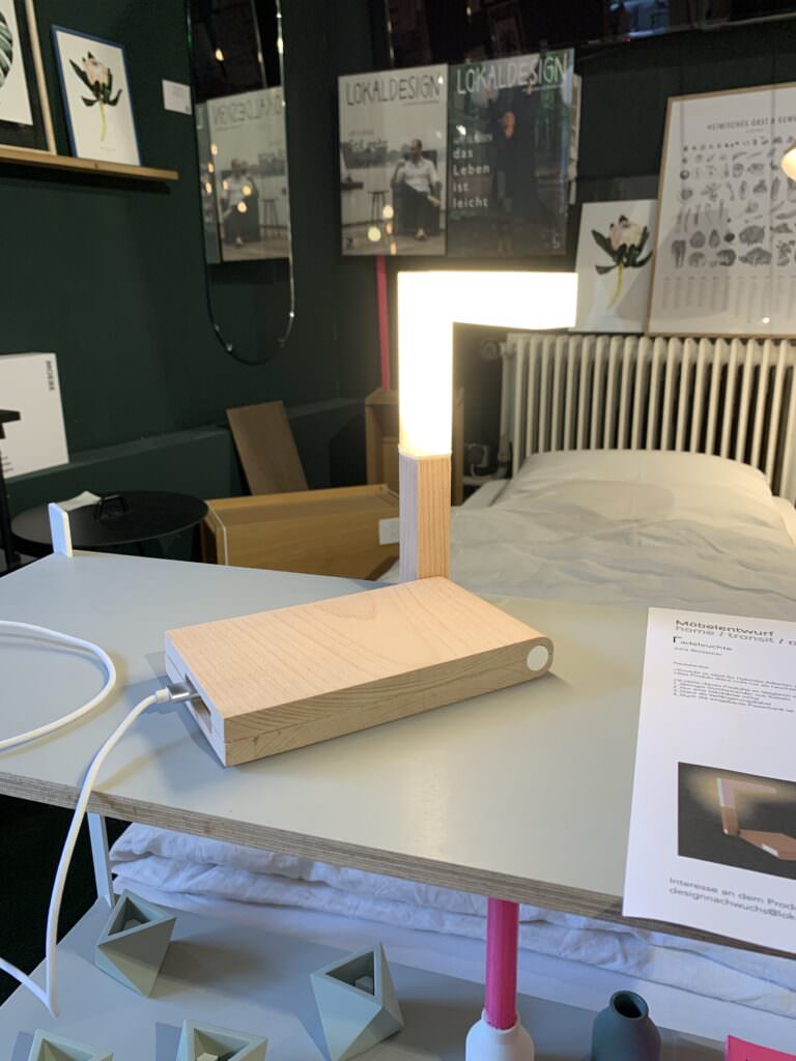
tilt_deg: -16.6
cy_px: 530
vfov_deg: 67.3
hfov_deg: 53.1
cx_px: 398
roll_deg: +0.5
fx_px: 797
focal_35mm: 26
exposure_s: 1/100
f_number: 1.8
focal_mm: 4.25
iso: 80
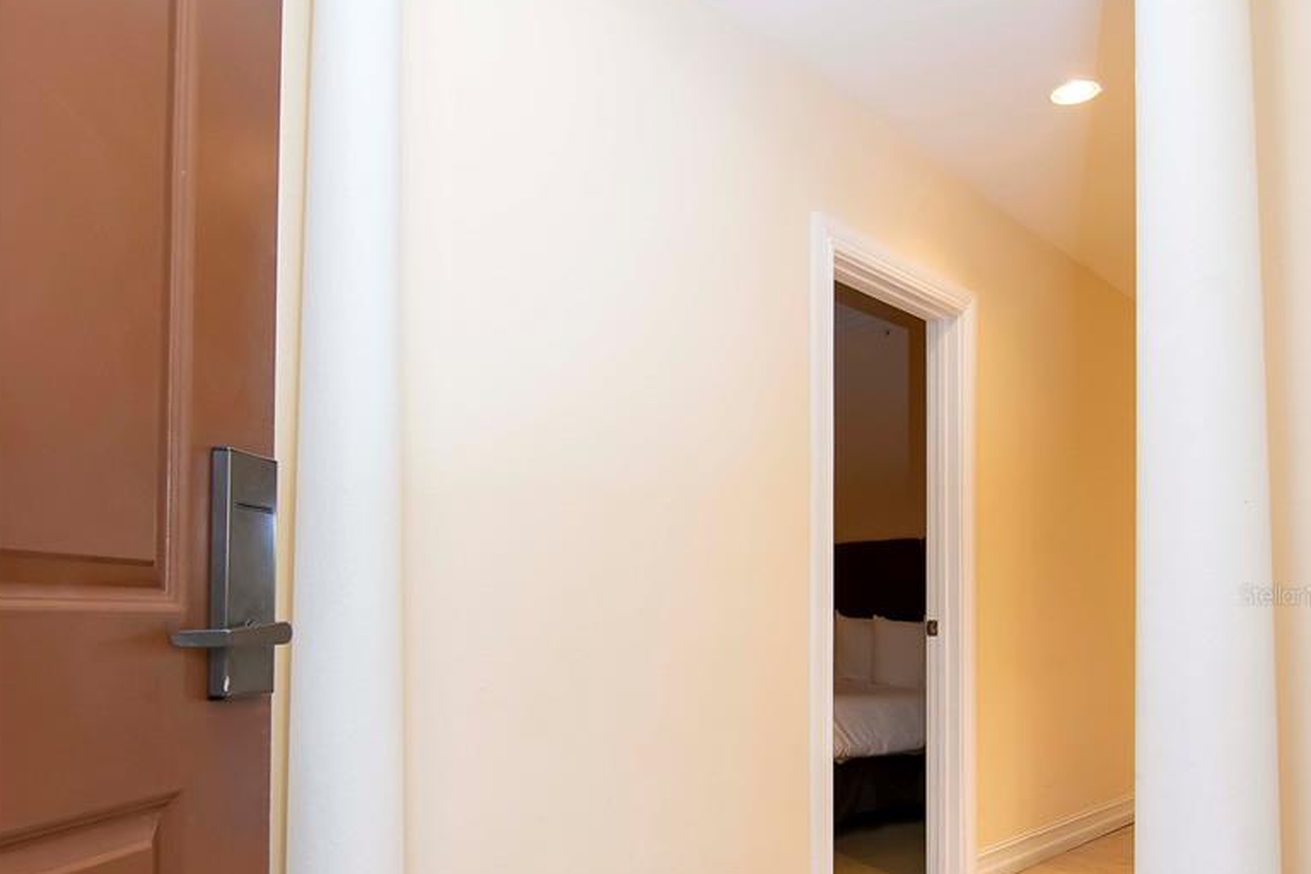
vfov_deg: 48.9
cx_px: 671
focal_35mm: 26
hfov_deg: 69.8
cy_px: 594
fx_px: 939
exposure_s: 1/40
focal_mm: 11
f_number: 5.6
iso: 800
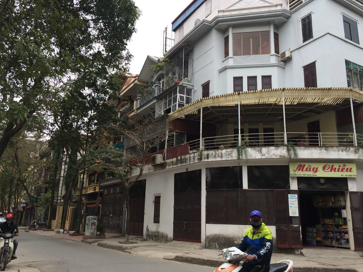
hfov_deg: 56.8
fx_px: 336
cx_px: 185
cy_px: 135
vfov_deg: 44.2
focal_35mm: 32
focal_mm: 4.12
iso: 32
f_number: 2.2
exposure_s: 1/494
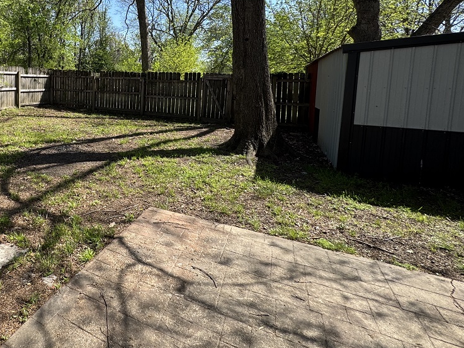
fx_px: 308
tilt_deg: -6.1
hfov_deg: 66.2
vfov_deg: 57.1
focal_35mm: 23
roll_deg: -1.0
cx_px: 84
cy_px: 106
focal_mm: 2.22
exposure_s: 1/749
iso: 50
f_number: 2.2
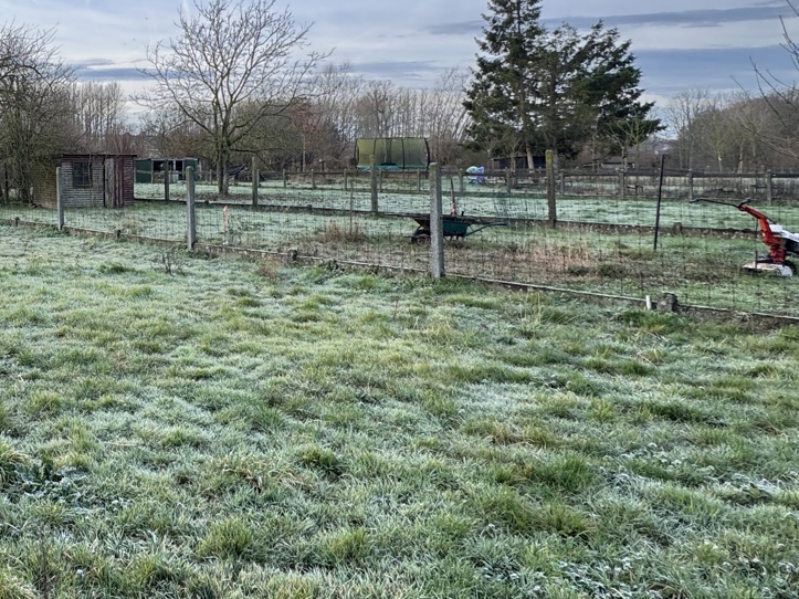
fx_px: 715
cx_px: -1
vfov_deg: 44.0
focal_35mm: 31
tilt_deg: +0.4
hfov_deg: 48.1
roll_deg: -0.5
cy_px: 154
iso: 40
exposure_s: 1/101
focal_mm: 2.22
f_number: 2.2
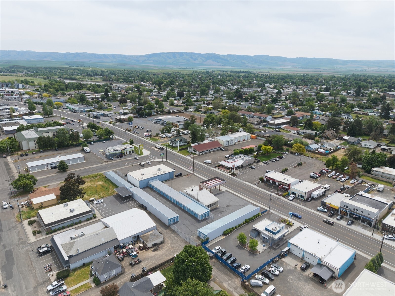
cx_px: 198
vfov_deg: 56.8
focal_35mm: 24
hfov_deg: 71.6
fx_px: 274
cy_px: 148
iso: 160
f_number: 1.8
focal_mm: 8.7
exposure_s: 1/3200
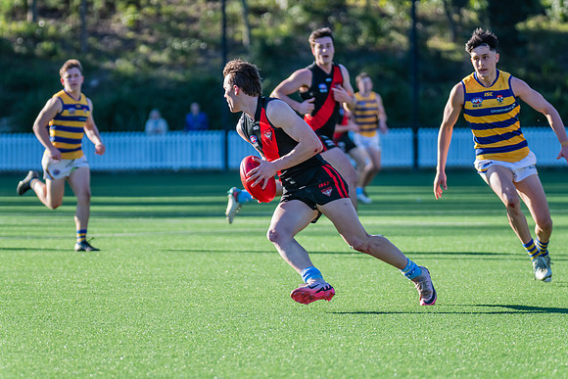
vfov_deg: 4.5
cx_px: 284
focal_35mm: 306
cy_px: 190
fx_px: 4827
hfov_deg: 6.7
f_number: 6.3
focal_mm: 300
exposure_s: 1/1250
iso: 800
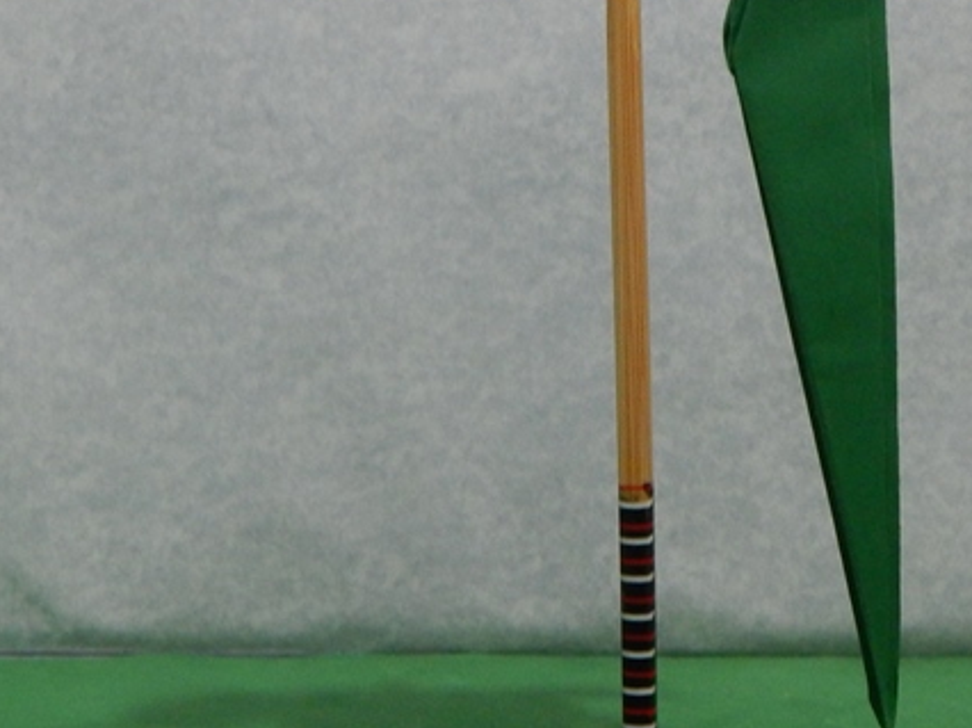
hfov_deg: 21.1
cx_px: 609
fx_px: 2610
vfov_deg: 15.5
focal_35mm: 93
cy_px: -49
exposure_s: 1/13
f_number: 3.6
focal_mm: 7.7
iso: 400
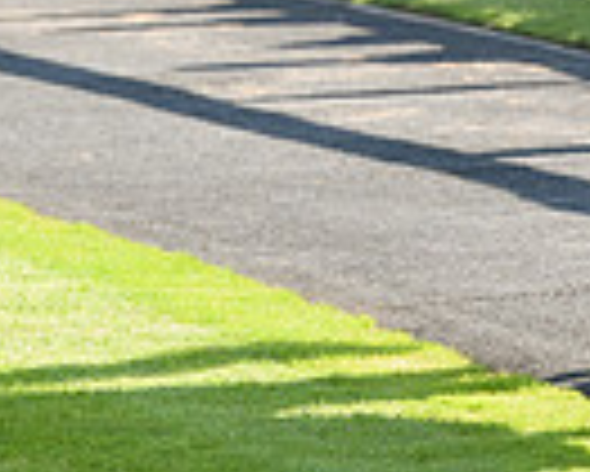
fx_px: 11621
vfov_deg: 2.3
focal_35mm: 665
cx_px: 1297
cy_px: -312
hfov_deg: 2.9
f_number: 6.3
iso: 640
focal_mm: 160
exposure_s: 1/640
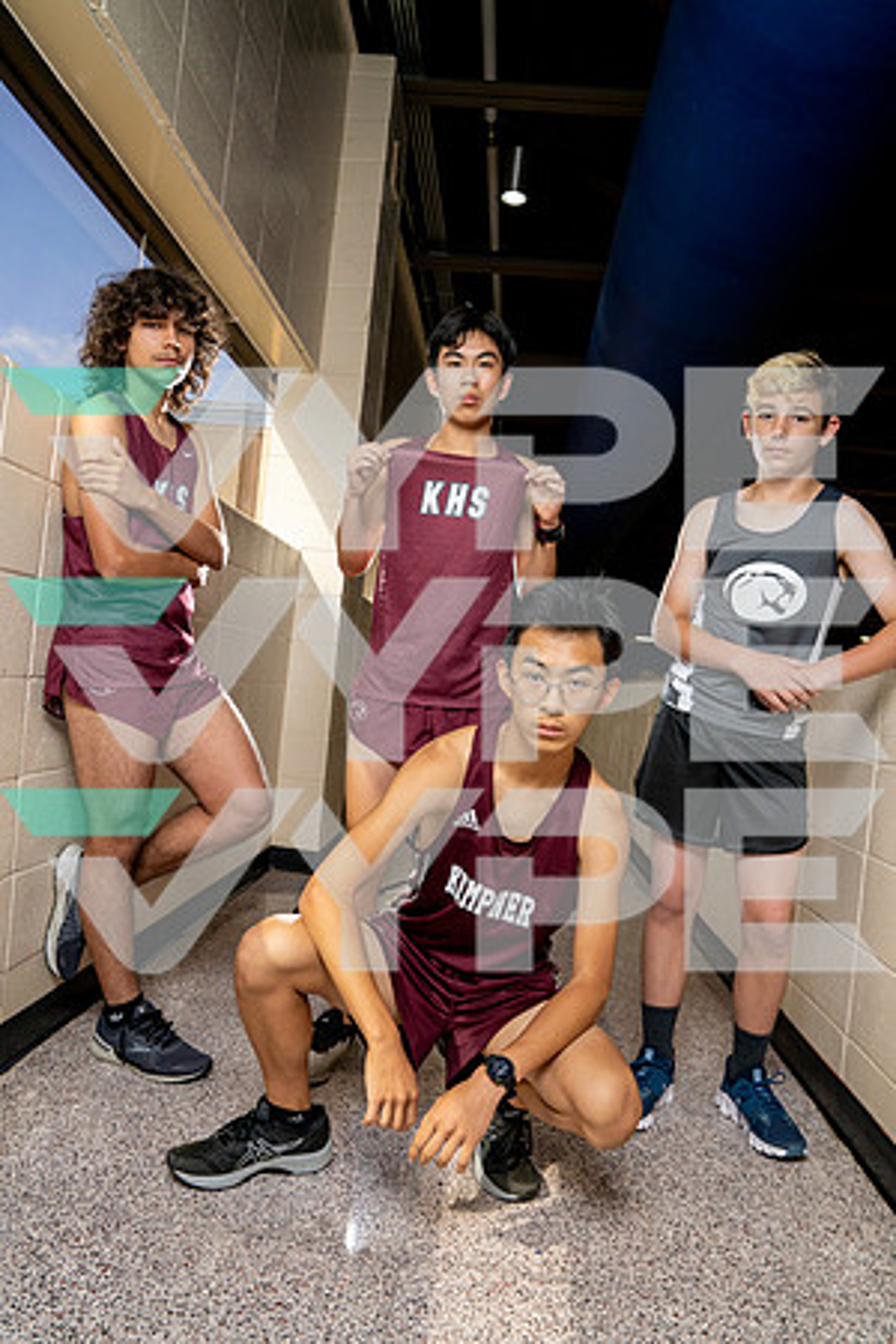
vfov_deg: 73.7
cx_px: 448
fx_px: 896
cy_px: 672
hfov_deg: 53.1
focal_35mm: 24
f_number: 6.3
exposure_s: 1/250
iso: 400
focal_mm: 24
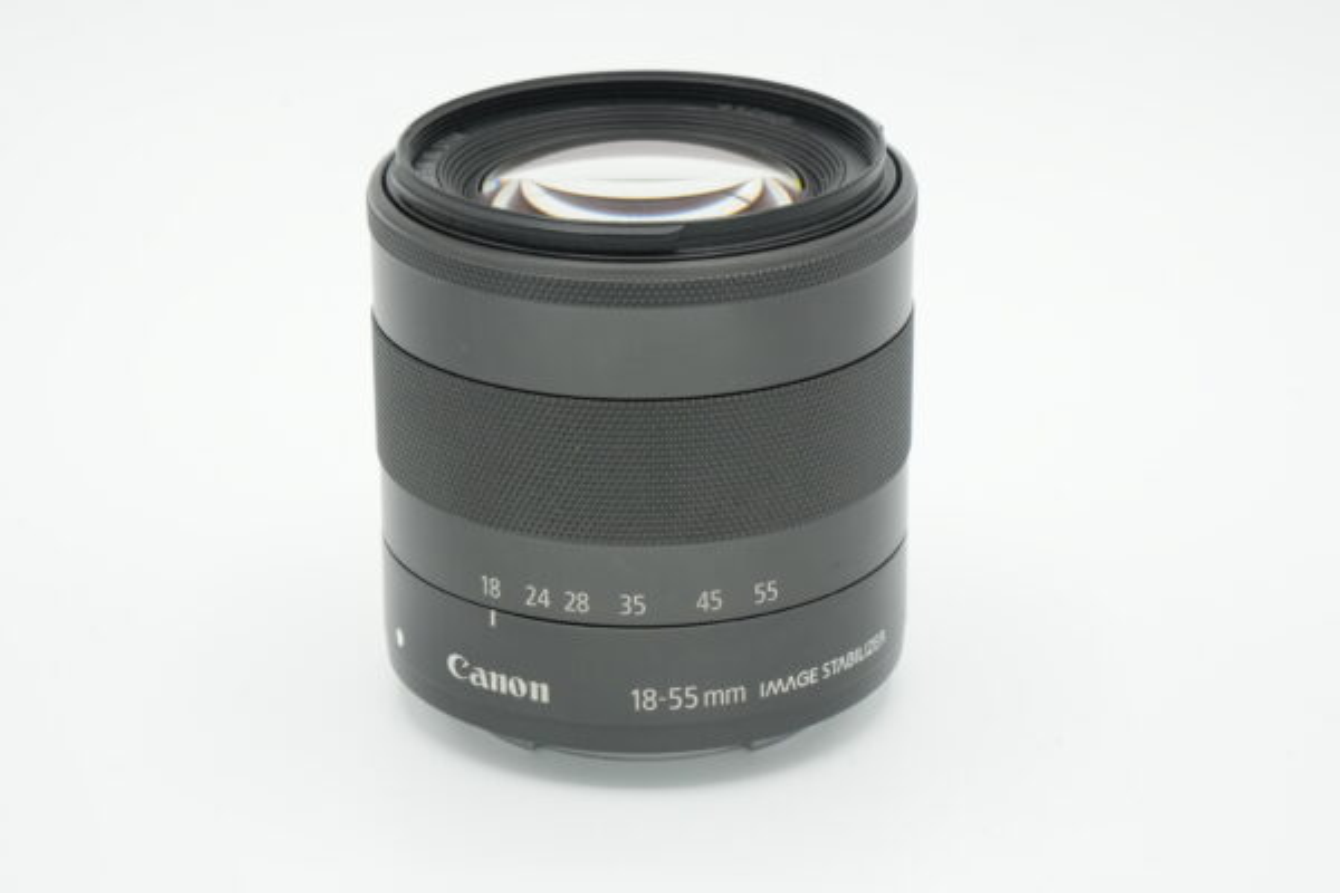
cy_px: 446
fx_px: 3796
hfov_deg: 20.0
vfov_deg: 13.4
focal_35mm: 102
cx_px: 670
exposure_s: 1/200
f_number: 14
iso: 1000
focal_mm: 68
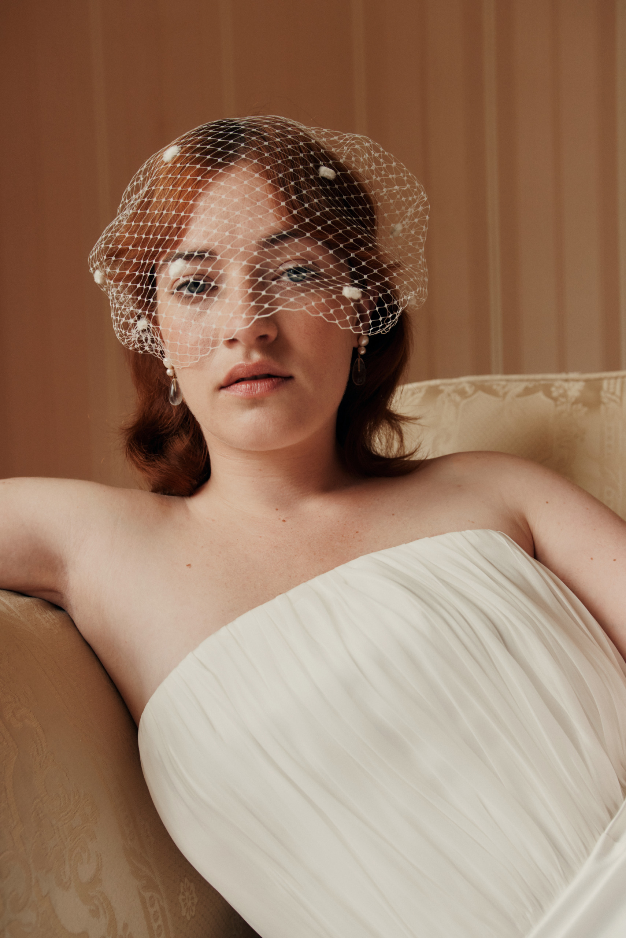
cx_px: 313
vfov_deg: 54.4
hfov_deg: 37.9
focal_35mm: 35
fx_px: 912
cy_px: 469
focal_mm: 35
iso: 800
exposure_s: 1/200
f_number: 5.6
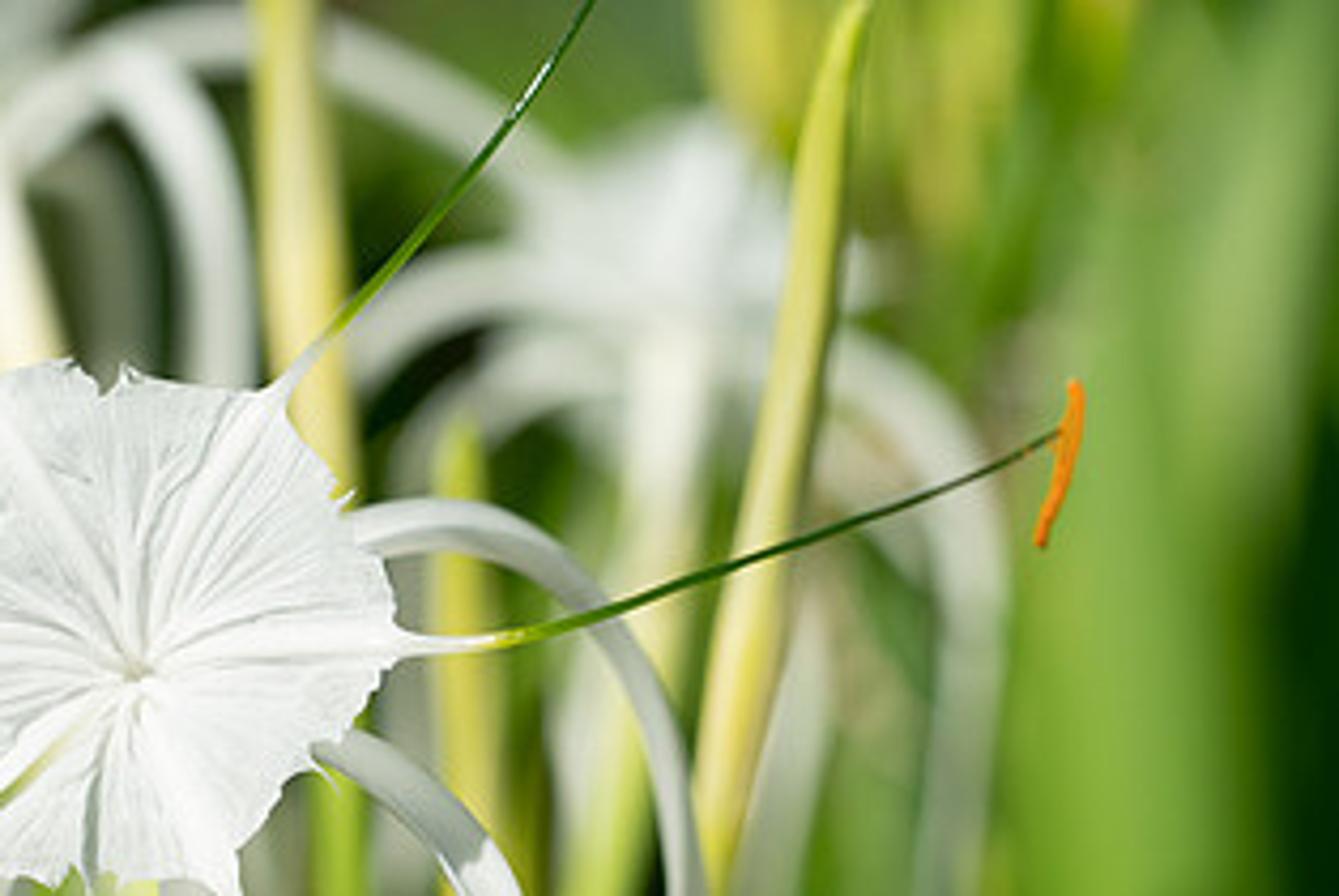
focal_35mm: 266
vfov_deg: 5.2
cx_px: 128
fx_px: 9903
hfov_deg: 7.7
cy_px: 655
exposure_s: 1/400
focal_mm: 144
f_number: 6.3
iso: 160
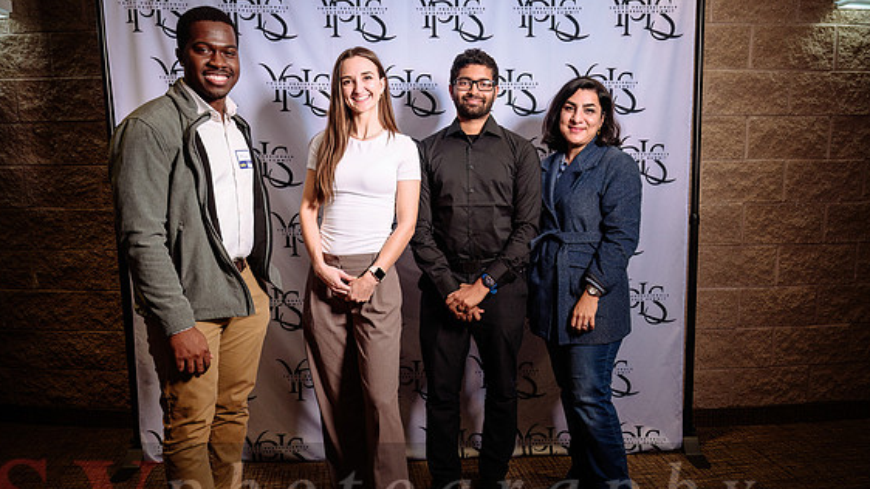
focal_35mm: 30
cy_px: 274
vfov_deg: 38.9
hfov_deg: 64.2
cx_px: 463
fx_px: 692
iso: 500
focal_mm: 25.5
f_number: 2.8
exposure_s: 1/160
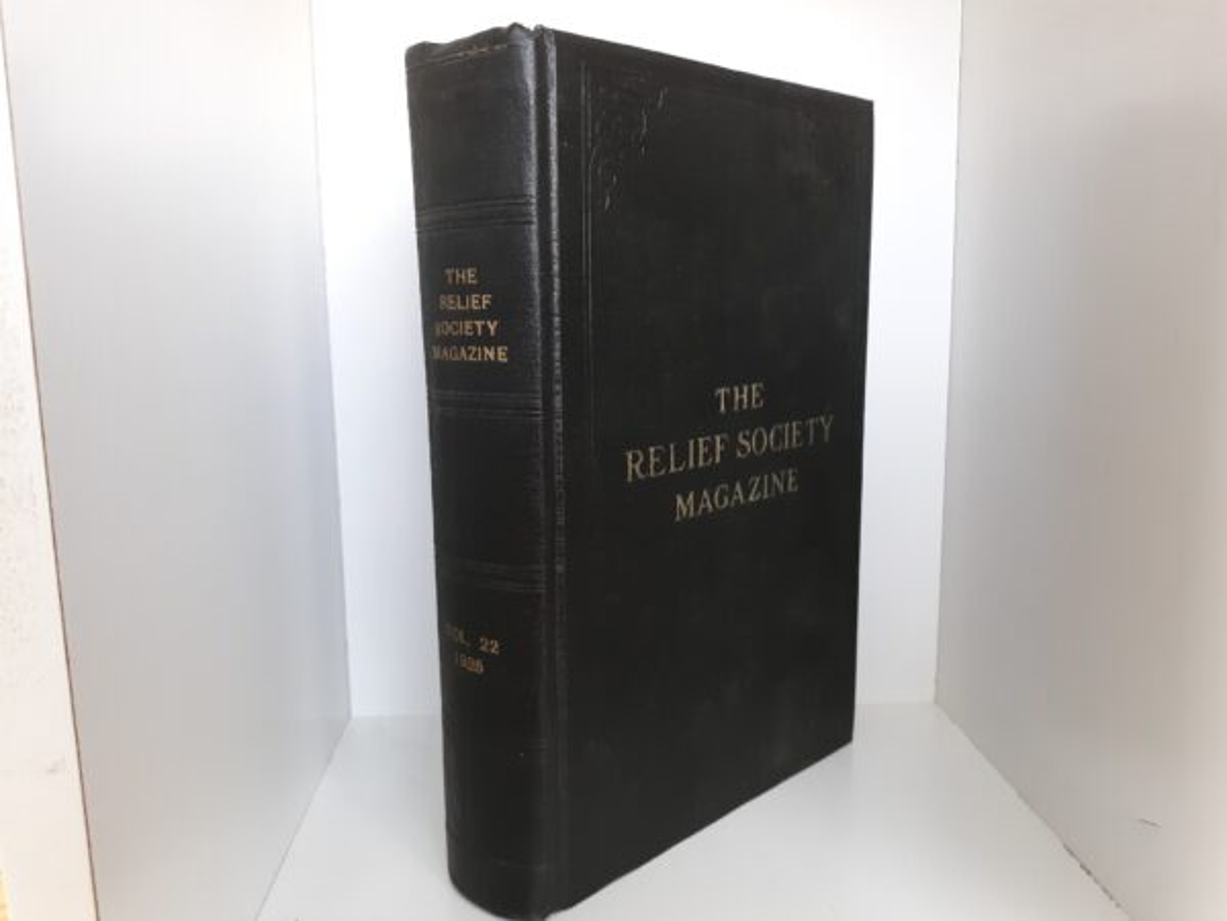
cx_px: 614
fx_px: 992
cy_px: 460
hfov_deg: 63.4
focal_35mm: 28
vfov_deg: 49.7
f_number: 1.7
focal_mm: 3.7
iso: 200
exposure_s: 1/50
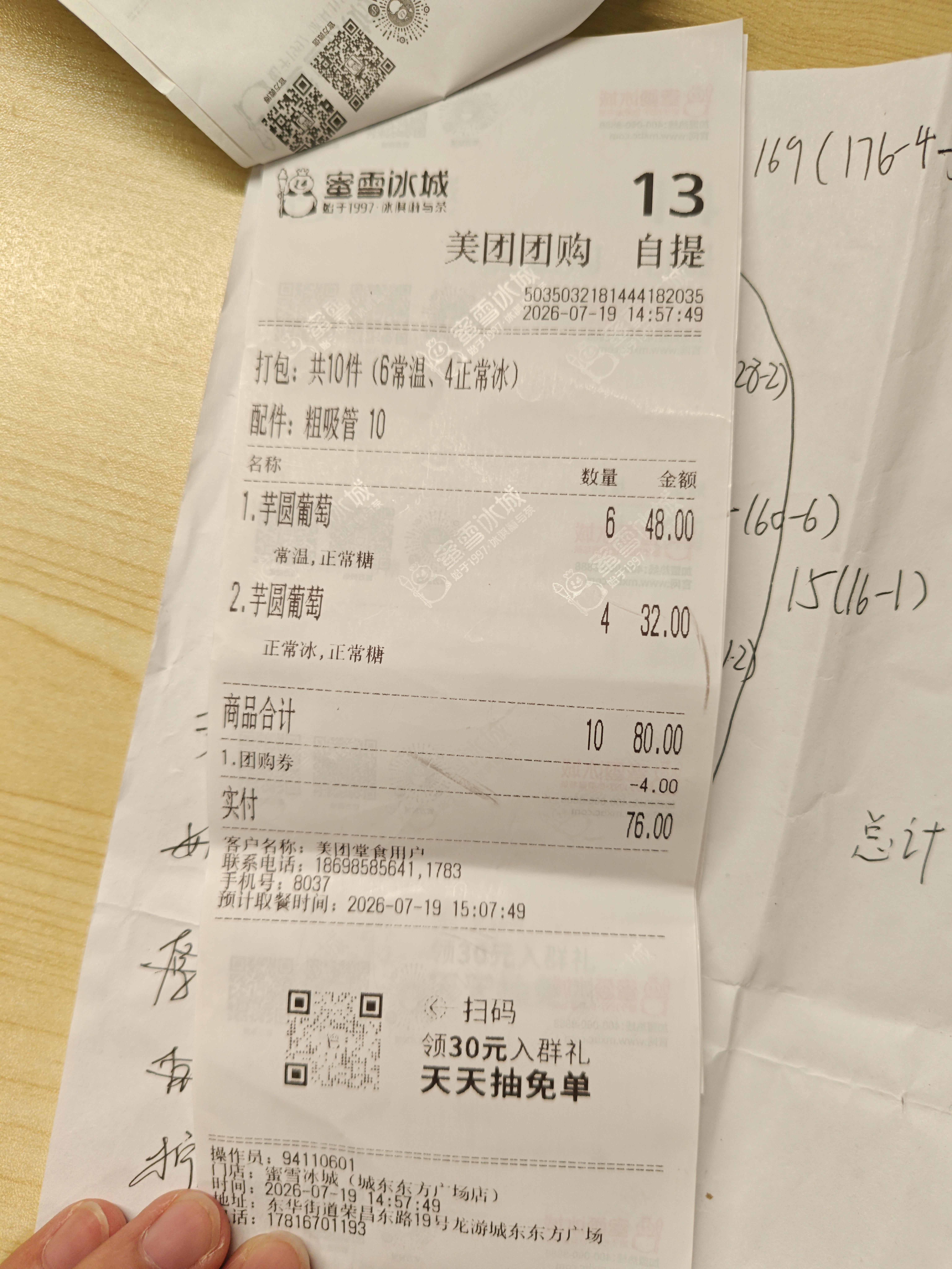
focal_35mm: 23
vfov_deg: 73.9
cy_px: 634
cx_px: 476
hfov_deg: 58.9
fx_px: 843
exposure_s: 1/100
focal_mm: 5.56
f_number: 1.88
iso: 116
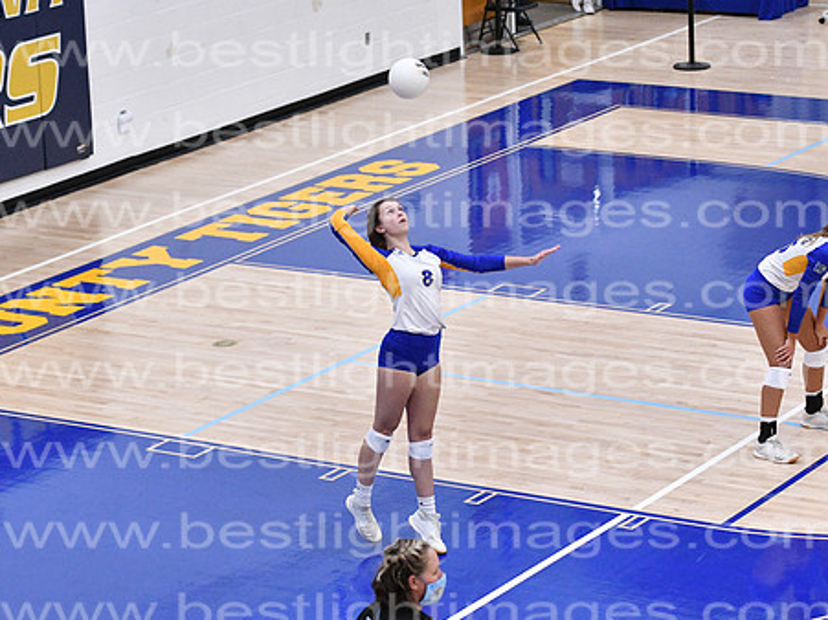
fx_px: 3109
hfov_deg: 15.2
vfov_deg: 11.4
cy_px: 335
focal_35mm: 130
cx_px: 419
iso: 6400
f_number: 3.2
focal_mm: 70
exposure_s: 1/1000
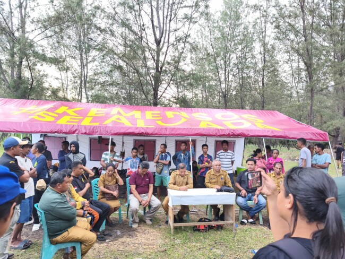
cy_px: 130
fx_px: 229
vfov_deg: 58.9
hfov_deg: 73.9
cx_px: 172
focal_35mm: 23
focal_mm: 6.18
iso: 320
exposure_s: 1/99.9
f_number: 1.65
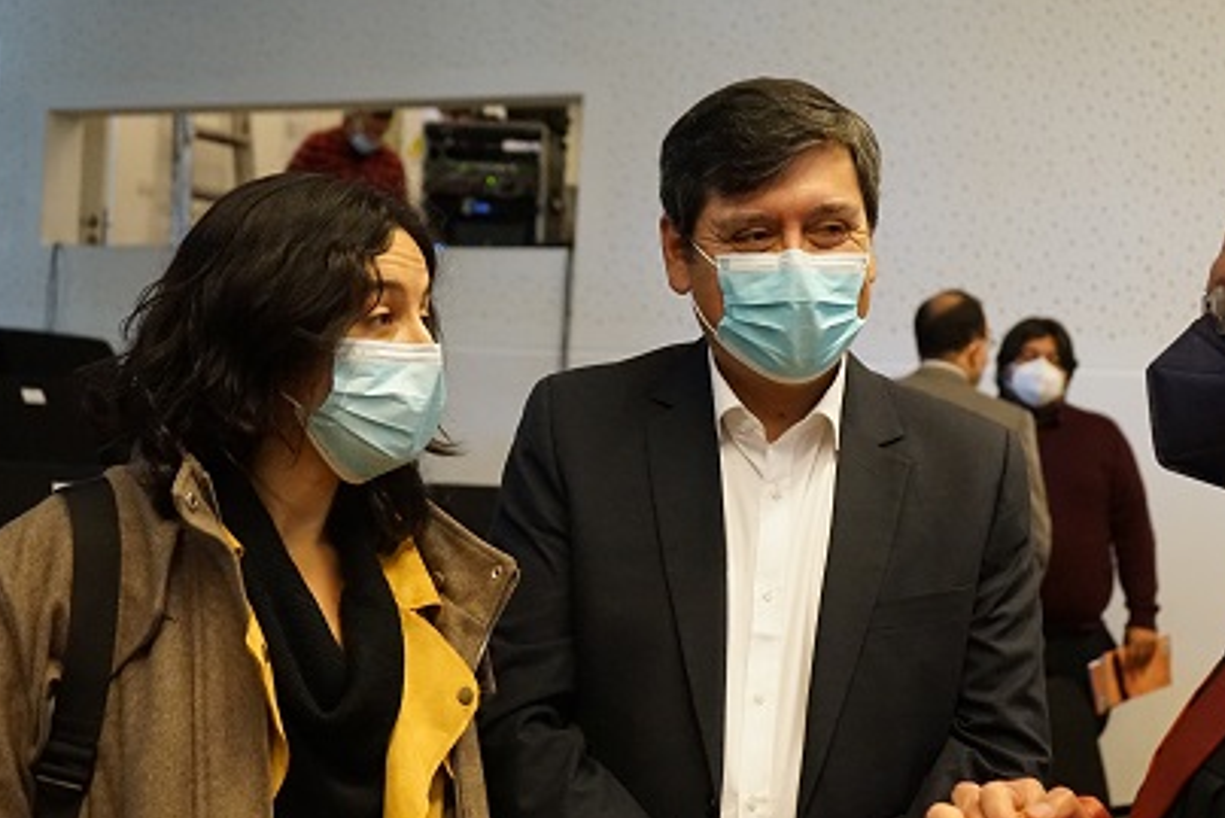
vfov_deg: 21.1
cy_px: 572
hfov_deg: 31.3
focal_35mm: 64
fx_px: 2178
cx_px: 766
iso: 6400
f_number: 4.5
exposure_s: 1/160
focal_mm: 43
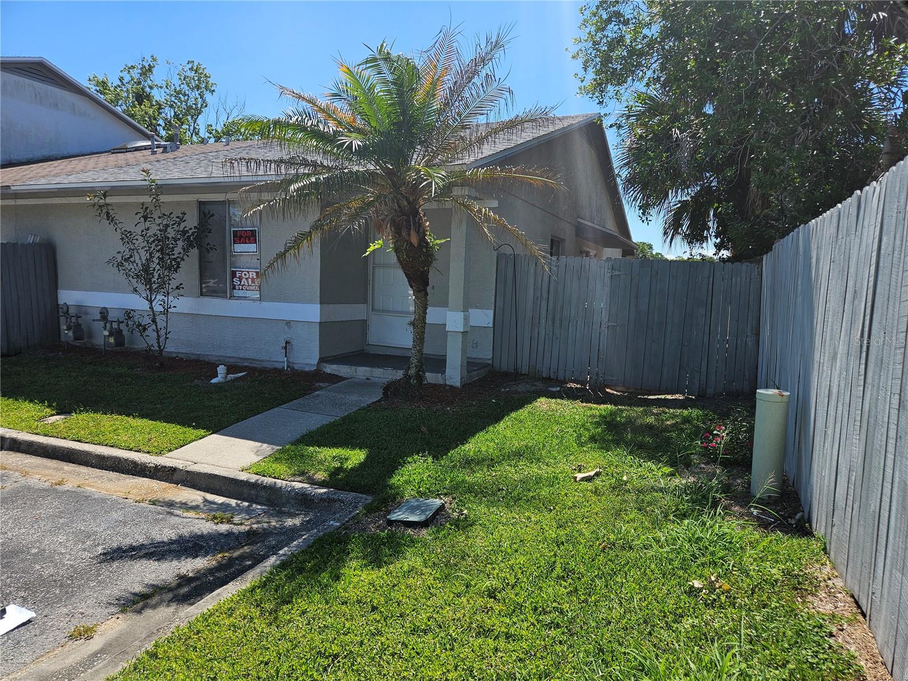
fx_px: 603
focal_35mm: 23
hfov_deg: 73.9
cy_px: 340
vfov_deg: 58.9
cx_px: 454
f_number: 1.8
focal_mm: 5.4
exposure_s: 1/1300
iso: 25
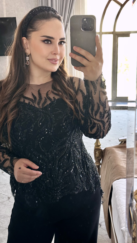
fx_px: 342
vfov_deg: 39.2
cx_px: 59
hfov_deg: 22.6
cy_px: 120
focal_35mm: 53
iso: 320
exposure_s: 1/40
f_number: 1.78
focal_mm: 6.86
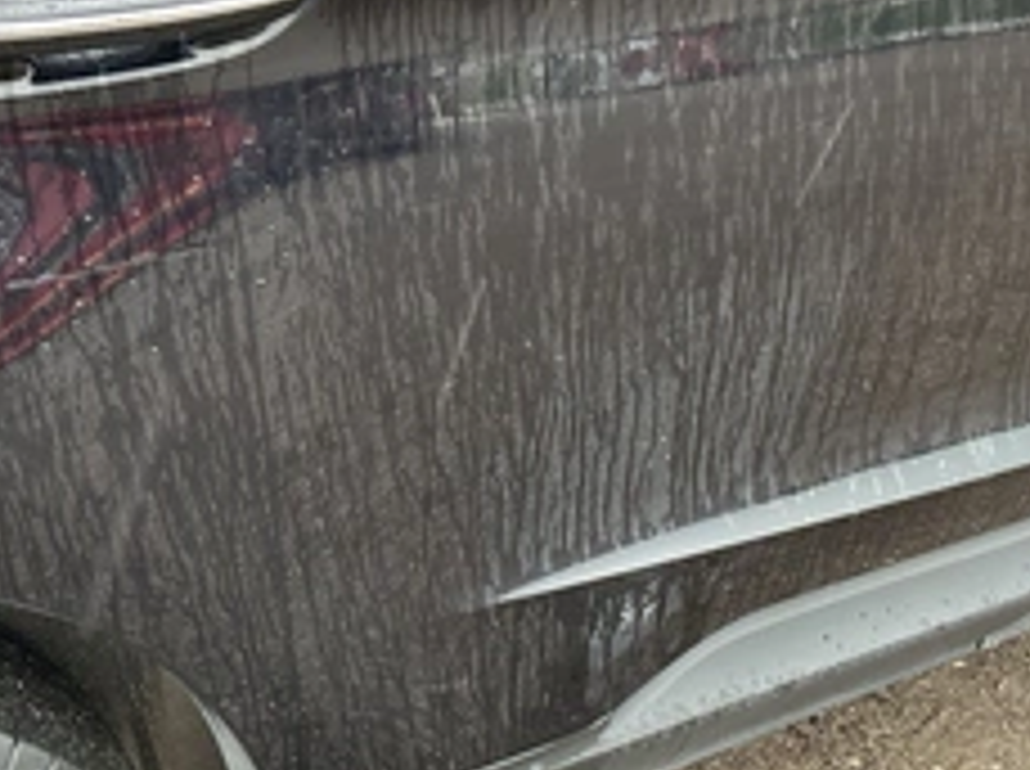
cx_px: 373
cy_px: 441
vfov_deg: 29.6
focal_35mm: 49
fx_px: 1456
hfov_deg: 38.7
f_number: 1.8
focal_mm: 3
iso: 64
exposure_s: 1/81
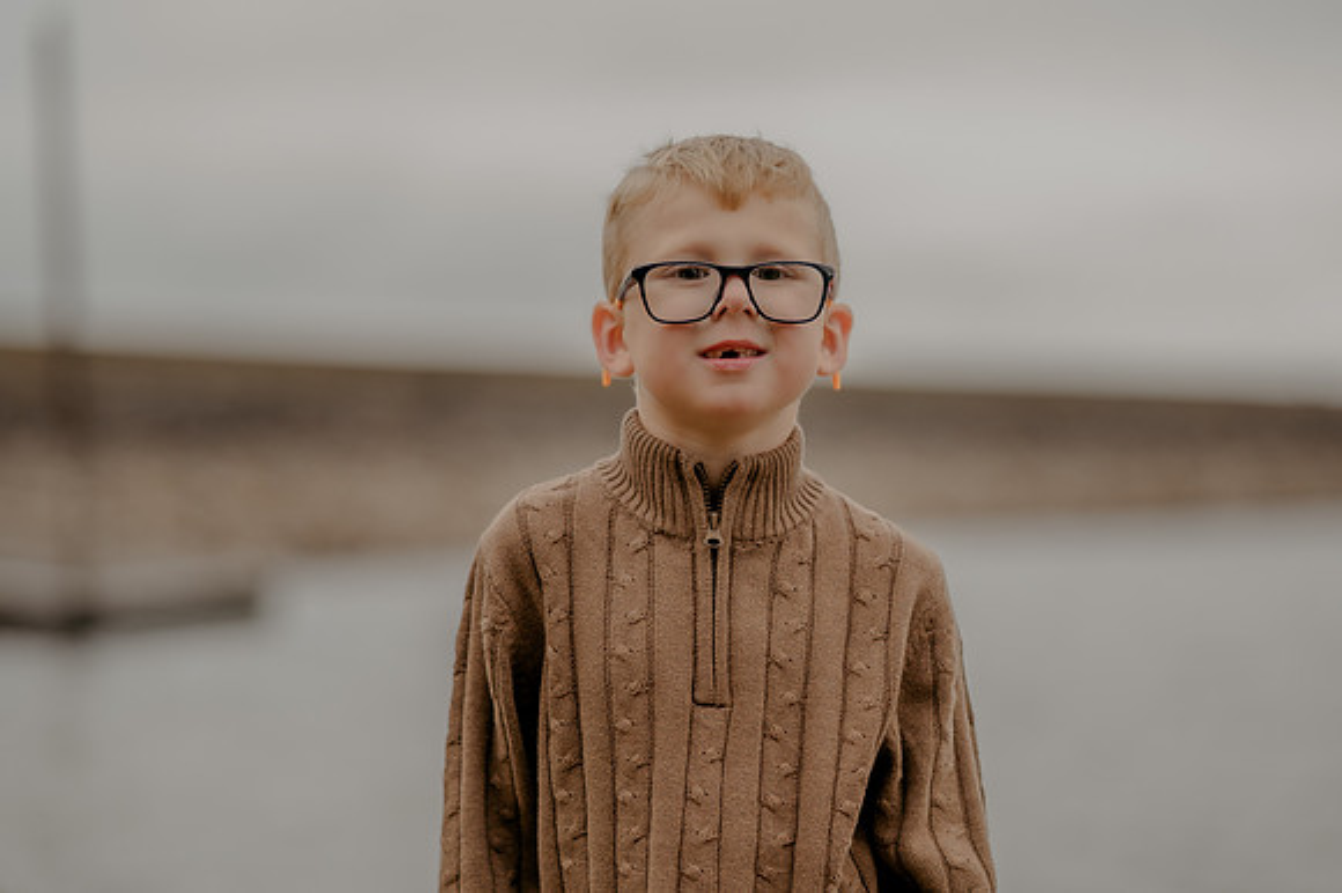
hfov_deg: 23.9
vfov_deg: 16.1
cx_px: 671
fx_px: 3167
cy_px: 446
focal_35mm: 85
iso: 400
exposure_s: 1/200
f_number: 1.8
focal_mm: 85
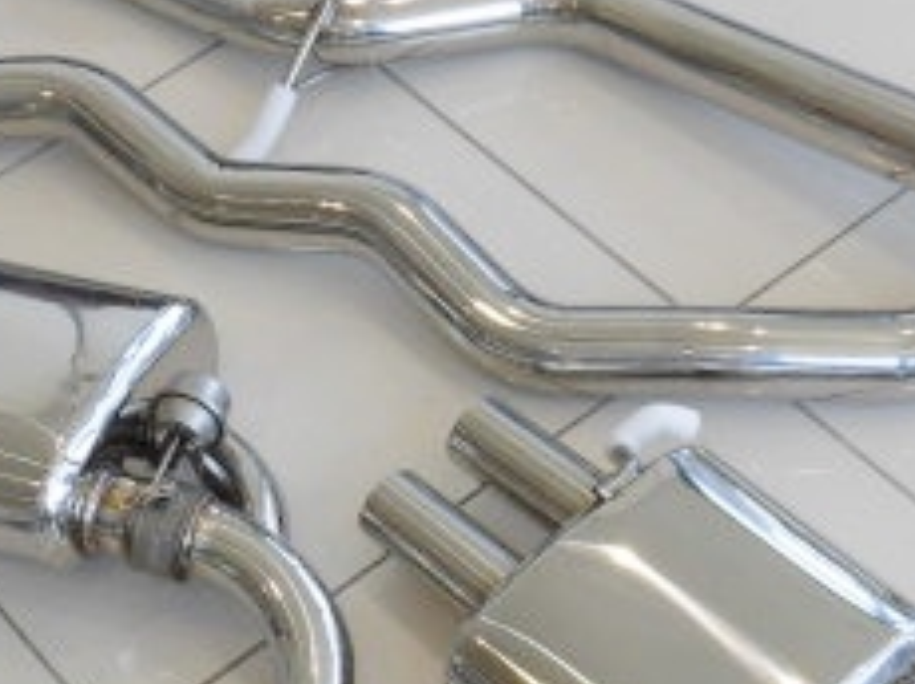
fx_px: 2060
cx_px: 577
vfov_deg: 18.5
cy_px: 640
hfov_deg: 25.0
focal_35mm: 78
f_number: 3.3
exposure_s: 1/125
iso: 100
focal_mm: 4.98
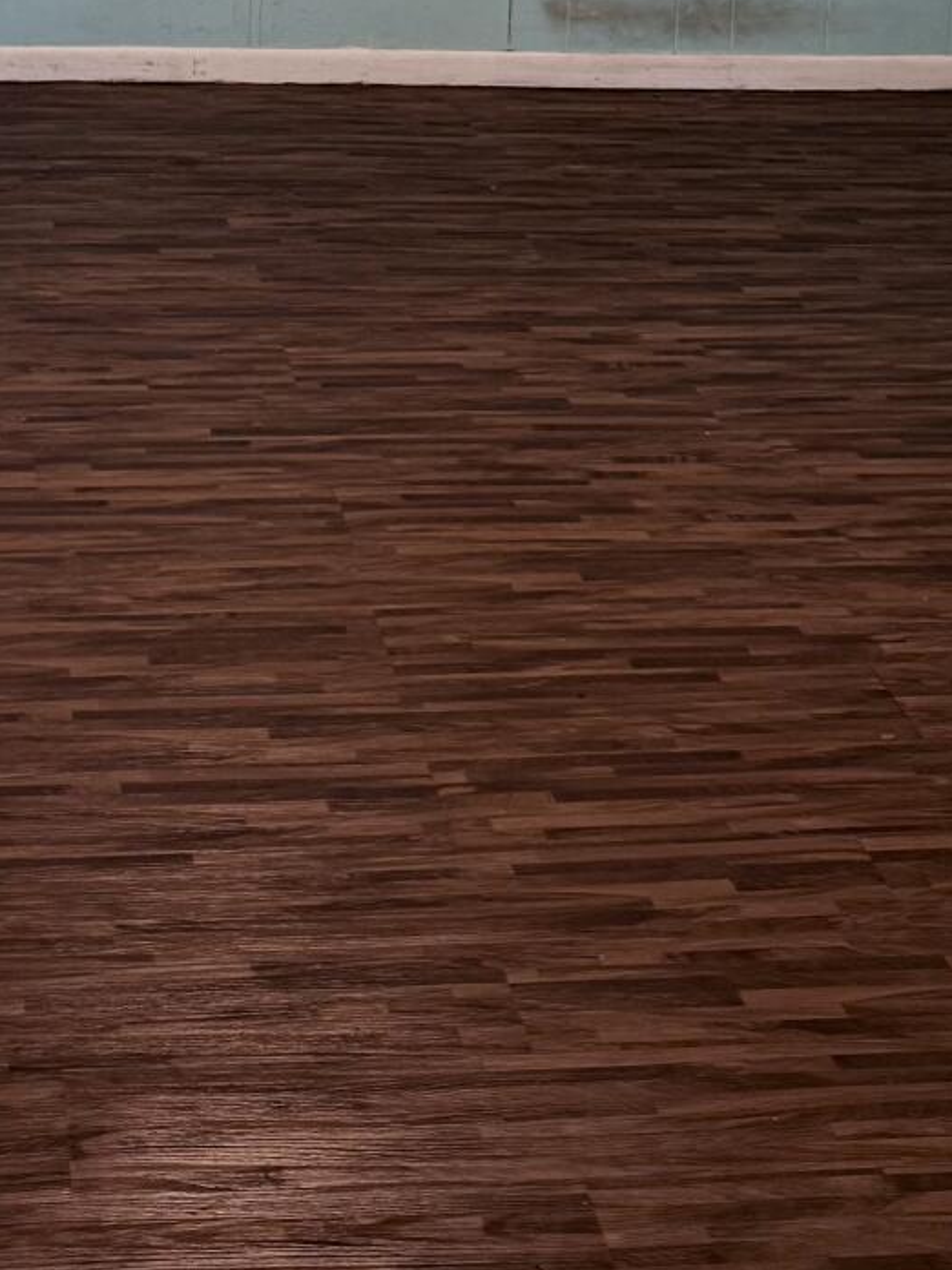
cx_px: 197
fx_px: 2530
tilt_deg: -6.3
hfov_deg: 21.1
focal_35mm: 69
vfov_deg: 25.1
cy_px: -286
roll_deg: +0.3
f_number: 1.78
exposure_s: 1/60
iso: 125
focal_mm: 6.76
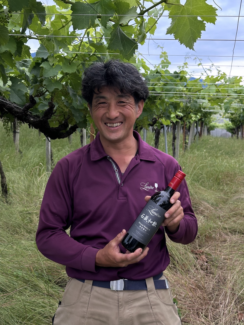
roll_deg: -1.0
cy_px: 162
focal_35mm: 48
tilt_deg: -6.3
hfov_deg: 30.3
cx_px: 122
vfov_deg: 39.7
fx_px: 451
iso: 64
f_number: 1.78
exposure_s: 1/268
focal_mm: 6.86
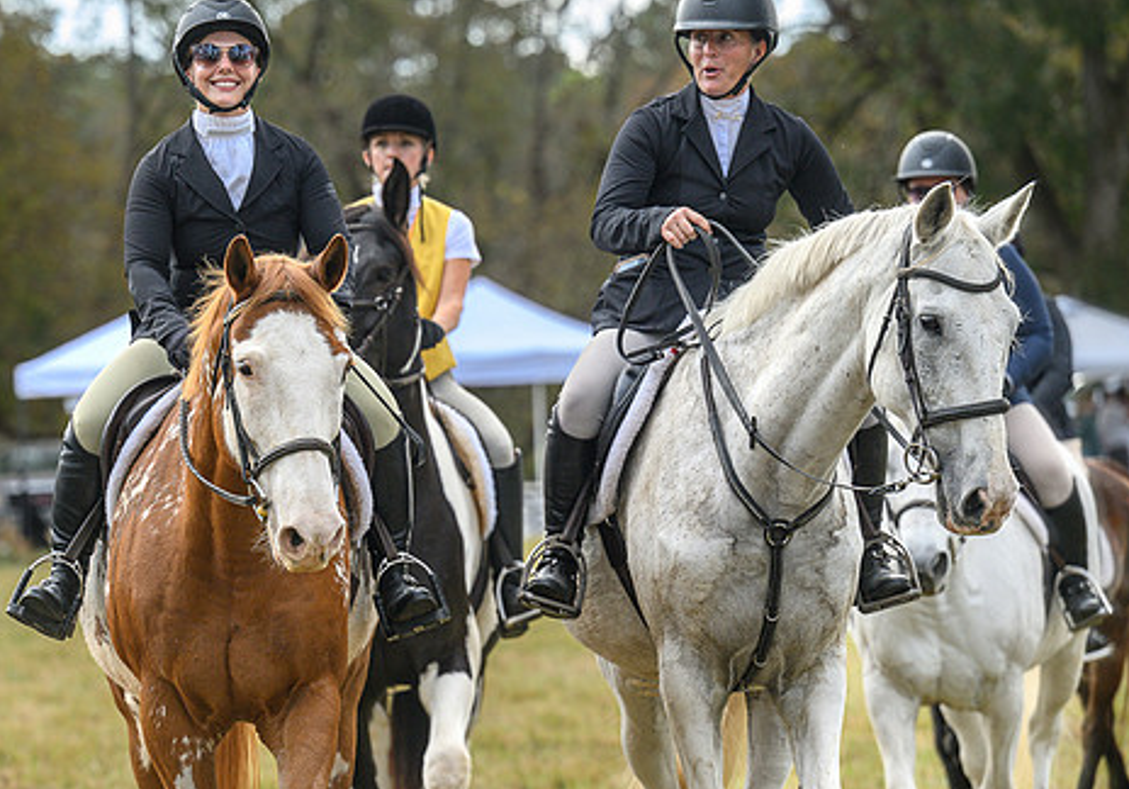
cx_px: 374
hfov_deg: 10.7
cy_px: 469
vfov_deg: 7.5
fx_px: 6015
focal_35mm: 189
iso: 640
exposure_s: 1/1000
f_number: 3.5
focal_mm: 125
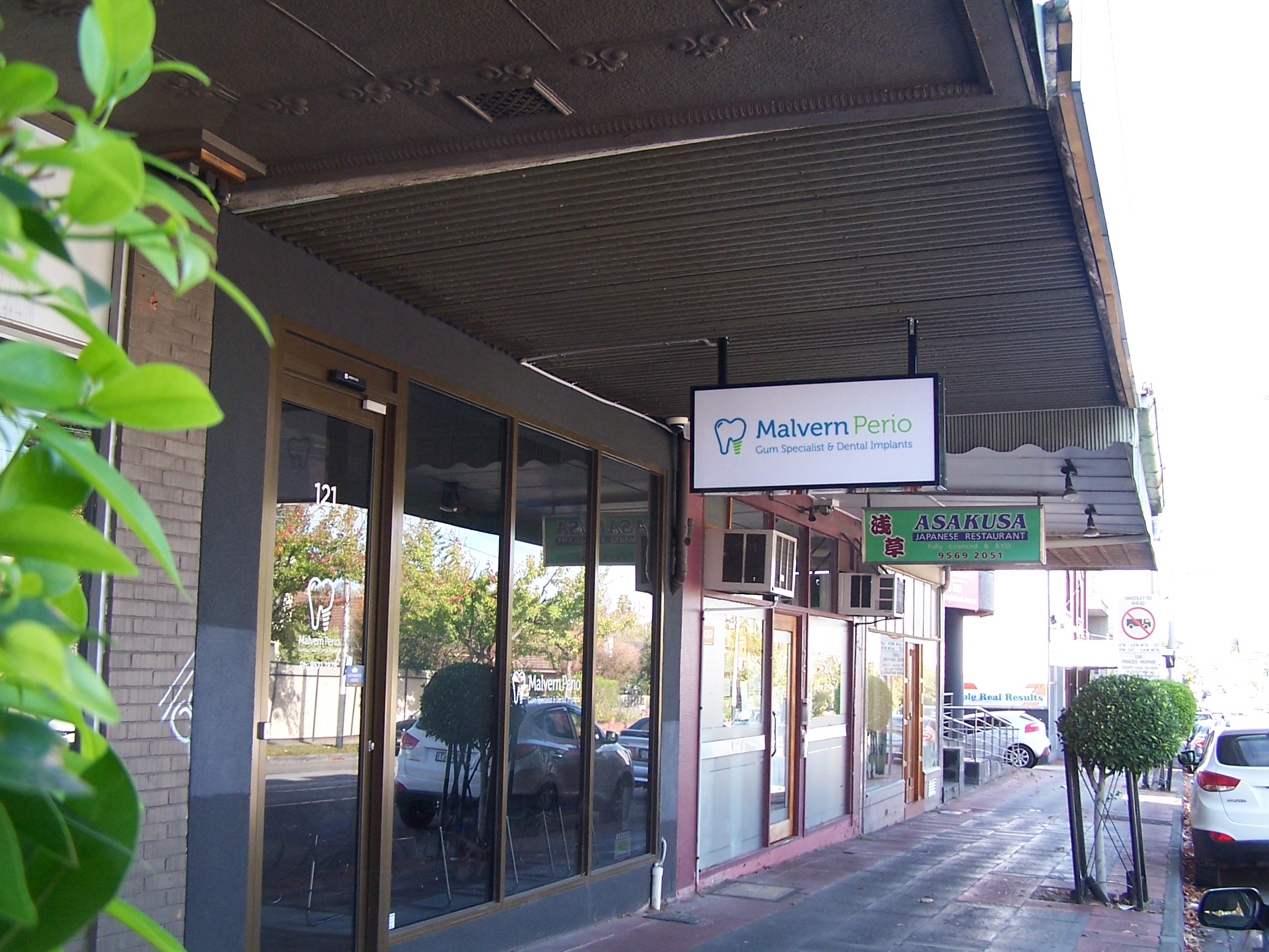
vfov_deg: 36.0
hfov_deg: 46.8
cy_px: 474
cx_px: 637
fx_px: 1466
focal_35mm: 40
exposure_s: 1/90
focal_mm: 6.3
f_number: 2.8
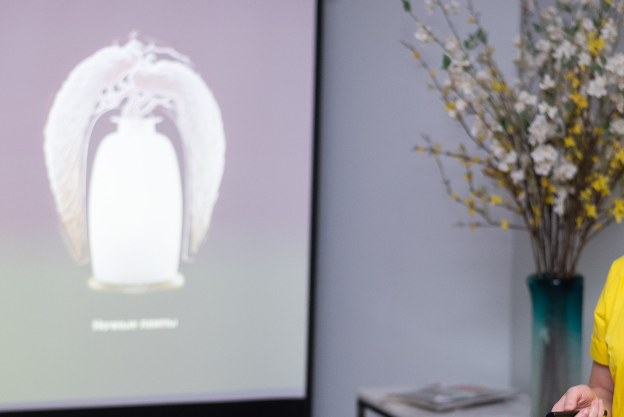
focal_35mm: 78
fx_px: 1353
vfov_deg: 17.5
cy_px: 247
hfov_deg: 25.9
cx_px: 408
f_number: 2.2
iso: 160
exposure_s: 1/200
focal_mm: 50
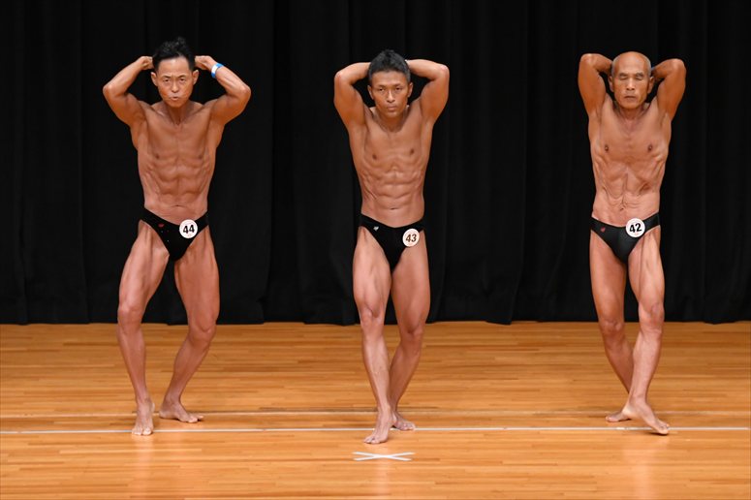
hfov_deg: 7.6
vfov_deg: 5.1
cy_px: 250
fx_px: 5630
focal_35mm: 270
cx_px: 376
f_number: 5.6
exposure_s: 1/400
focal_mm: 180
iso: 3200
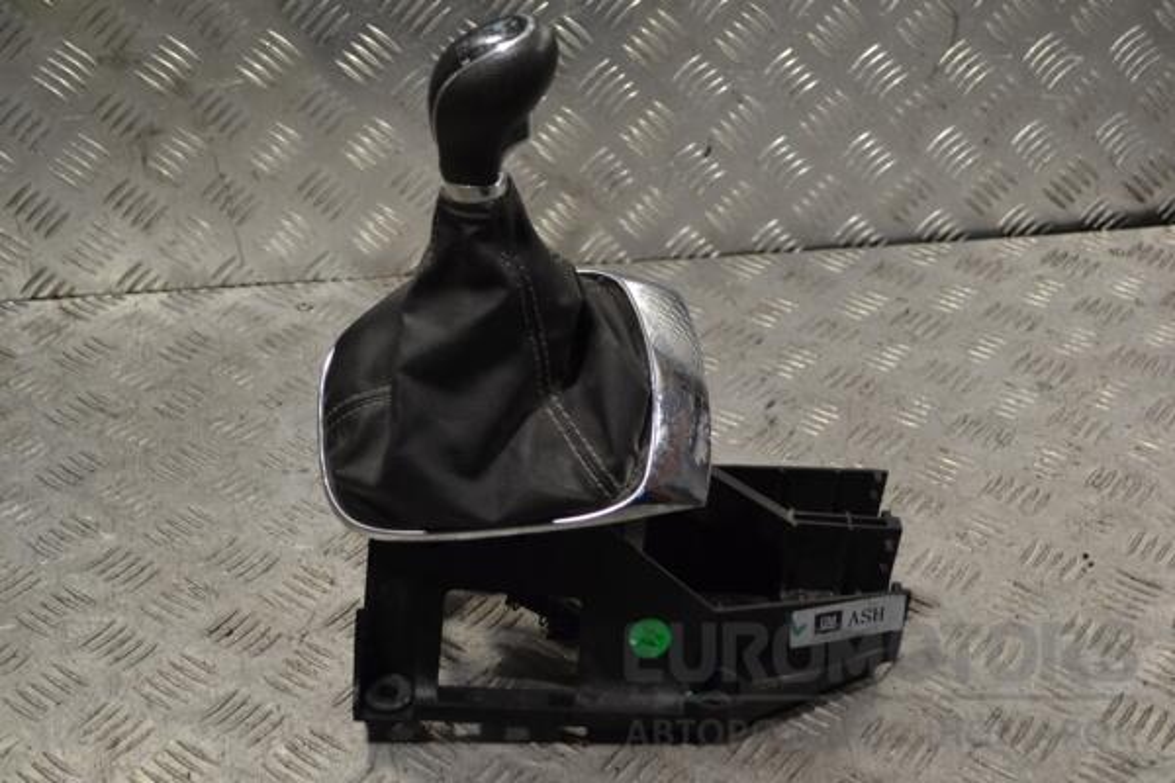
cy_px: 392
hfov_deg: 36.9
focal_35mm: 54
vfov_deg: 25.1
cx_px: 588
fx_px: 1762
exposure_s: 1/125
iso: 400
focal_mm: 36
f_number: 5.6
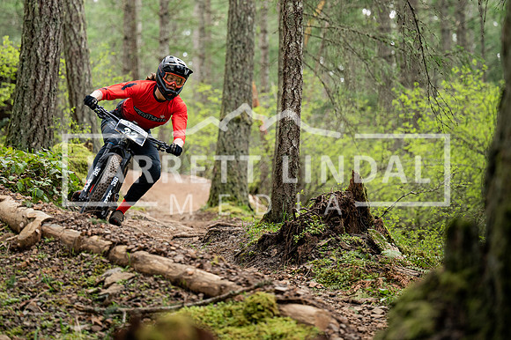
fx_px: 1765
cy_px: 124
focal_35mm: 124
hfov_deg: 16.5
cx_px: 270
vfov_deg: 11.0
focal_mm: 98
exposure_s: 1/1000
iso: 1250
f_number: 2.8
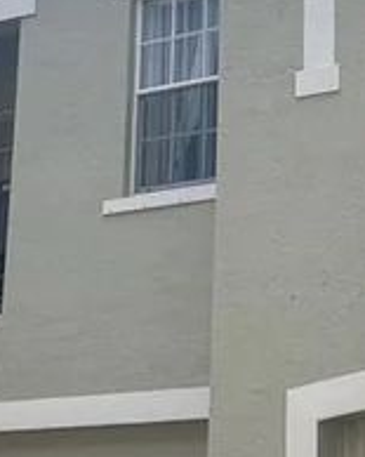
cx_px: 398
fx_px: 1392
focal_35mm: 103
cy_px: 204
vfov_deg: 18.6
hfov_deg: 14.6
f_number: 1.78
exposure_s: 1/4673
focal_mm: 6.76
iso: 100
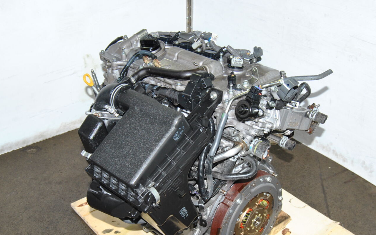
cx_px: 191
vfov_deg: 27.9
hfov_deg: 43.5
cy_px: 150
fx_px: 471
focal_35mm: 46
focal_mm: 24
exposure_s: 1/200
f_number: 7.1
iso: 400
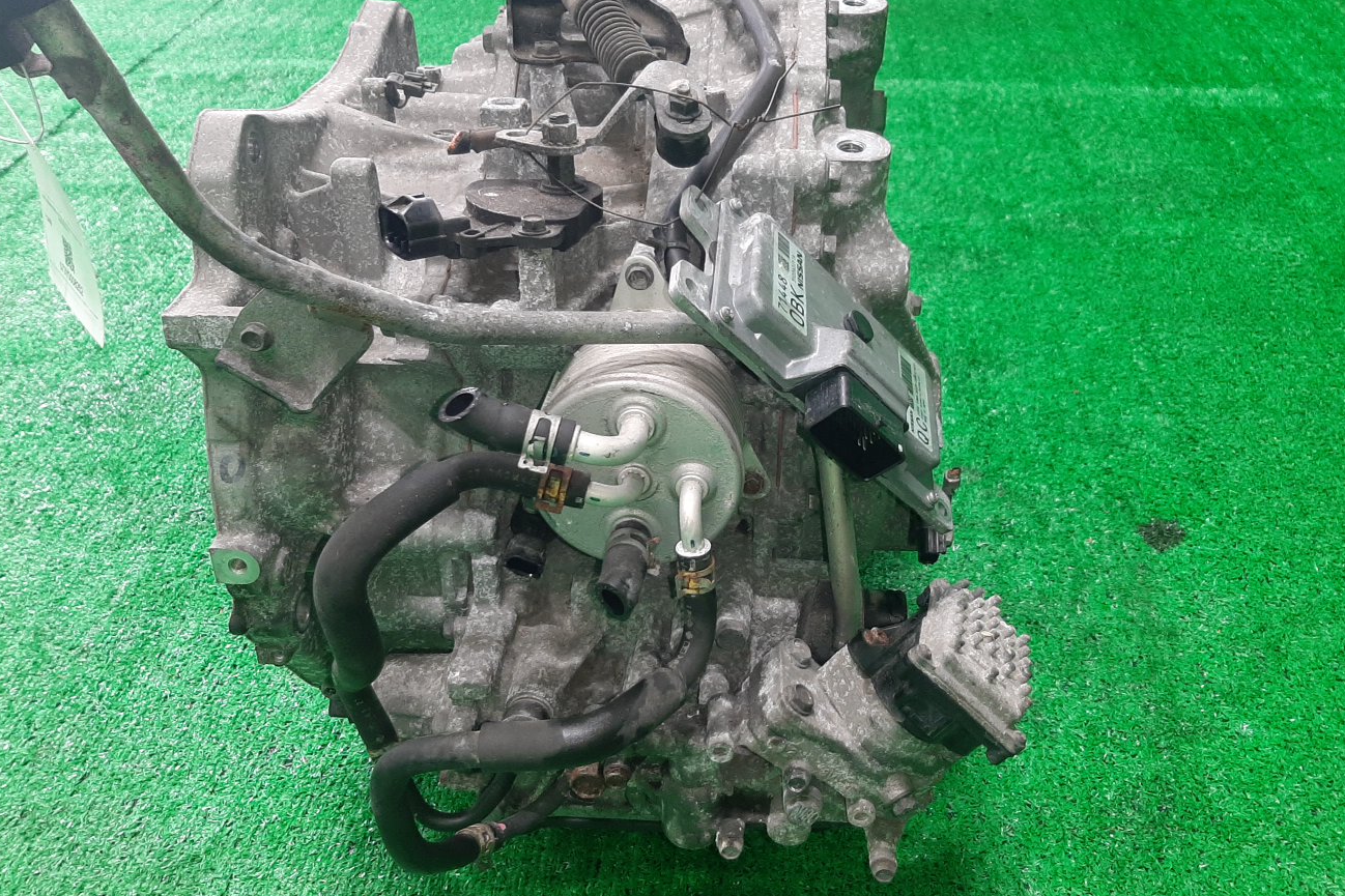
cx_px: 720
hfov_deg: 61.9
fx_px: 1121
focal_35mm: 30
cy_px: 476
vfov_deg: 43.6
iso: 141
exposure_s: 1/50
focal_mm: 3.93
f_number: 1.7
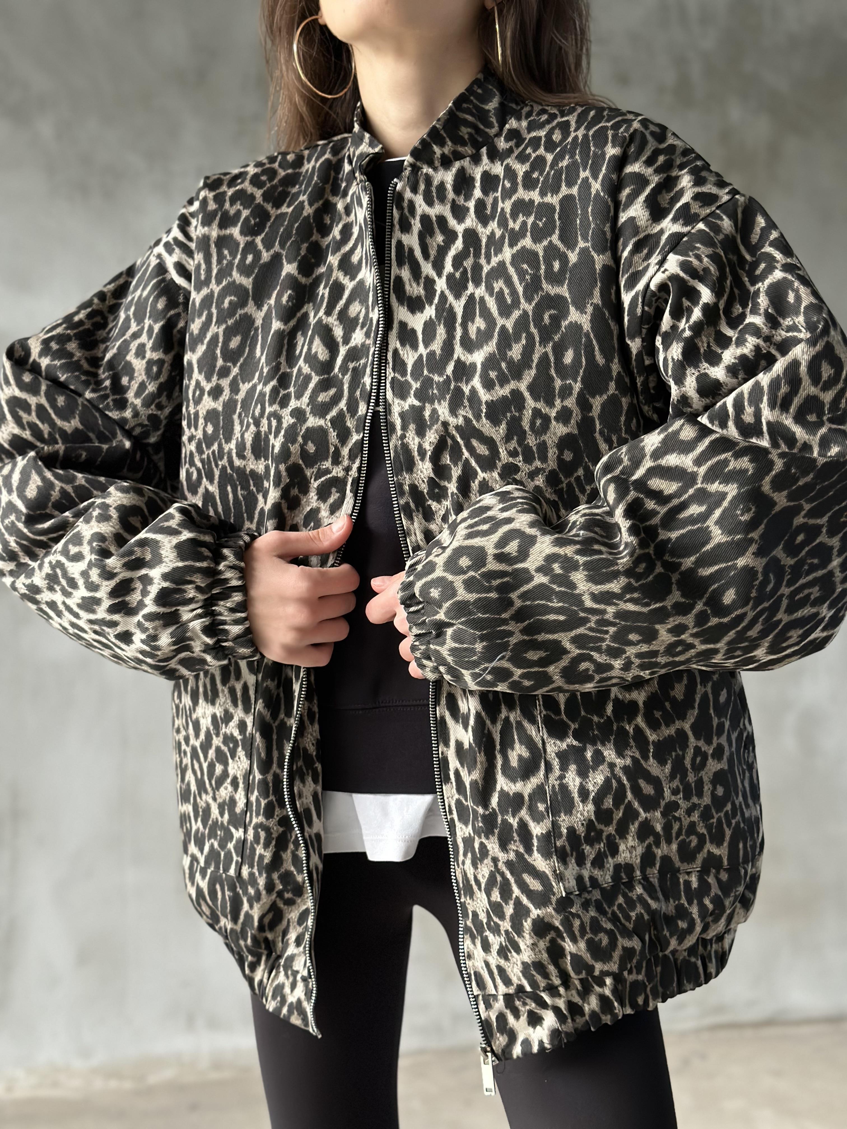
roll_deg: +0.2
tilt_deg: -0.2
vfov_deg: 39.7
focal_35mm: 48
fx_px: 1566
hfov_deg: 30.3
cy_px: 564
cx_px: 424
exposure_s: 1/60
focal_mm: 6.86
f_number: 1.78
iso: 320
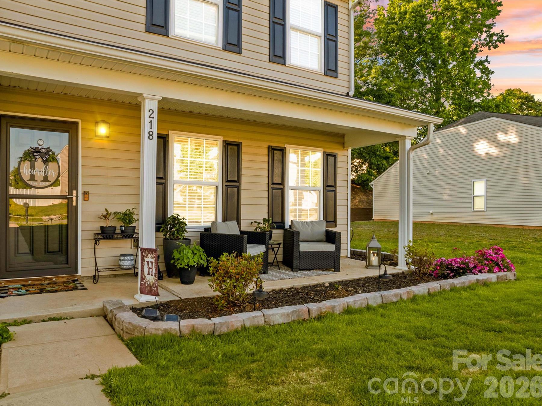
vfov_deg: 56.8
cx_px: 241
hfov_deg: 71.4
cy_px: 204
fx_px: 376
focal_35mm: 24
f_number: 2.8
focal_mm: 8.38
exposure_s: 1/200
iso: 130
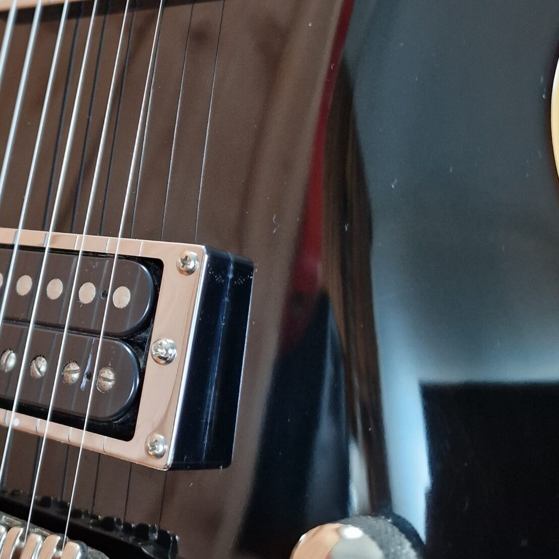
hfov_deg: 35.1
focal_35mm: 47
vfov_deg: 35.9
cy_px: 219
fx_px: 859
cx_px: 129
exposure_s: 1/100
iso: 500
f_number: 1.8
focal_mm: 6.4
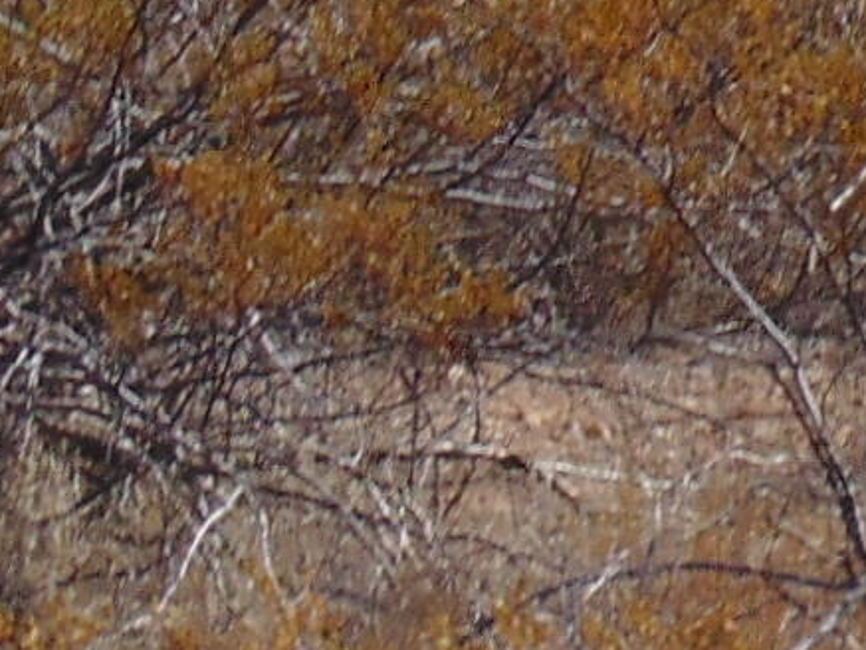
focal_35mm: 788
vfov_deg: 1.9
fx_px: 19719
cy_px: -846
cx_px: 1762
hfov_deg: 2.5
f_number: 10.3
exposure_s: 1/200
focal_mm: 23.9
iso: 80
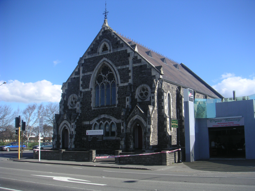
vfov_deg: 37.7
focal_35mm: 38
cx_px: 128
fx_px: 280
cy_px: 96
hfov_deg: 49.0
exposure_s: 1/750
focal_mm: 6
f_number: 2.8
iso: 50
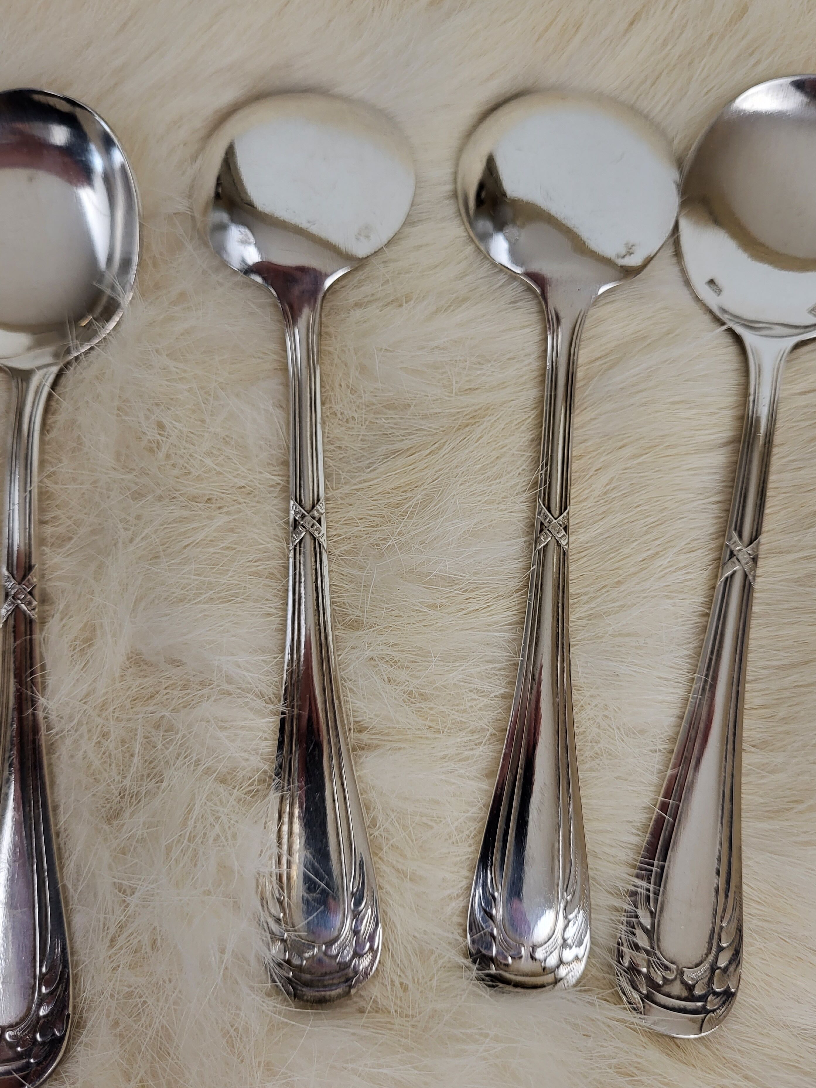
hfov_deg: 49.7
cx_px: 430
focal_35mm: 28
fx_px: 880
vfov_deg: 63.4
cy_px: 519
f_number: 1.8
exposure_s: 1/50
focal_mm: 5.4
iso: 160
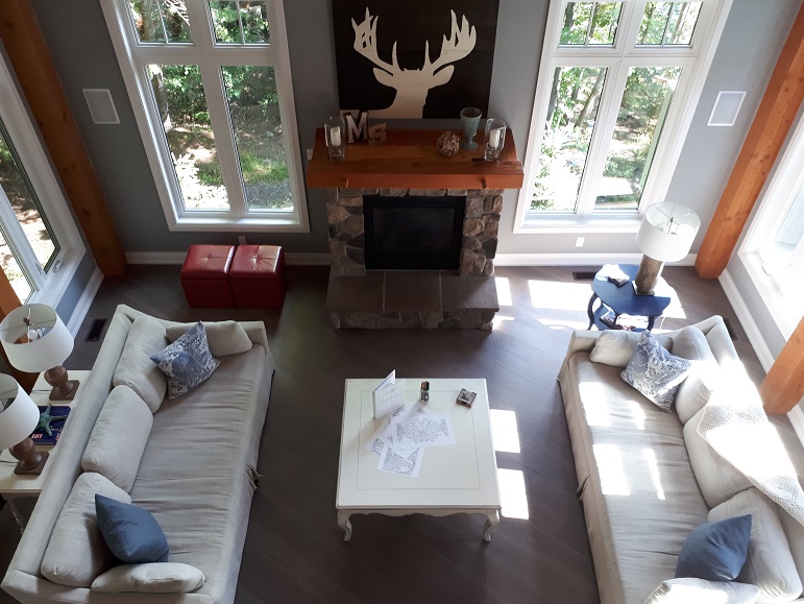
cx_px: 409
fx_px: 651
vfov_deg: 49.8
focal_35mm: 28
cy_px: 304
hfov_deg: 63.4
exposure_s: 1/33
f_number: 1.9
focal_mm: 3.6
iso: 50
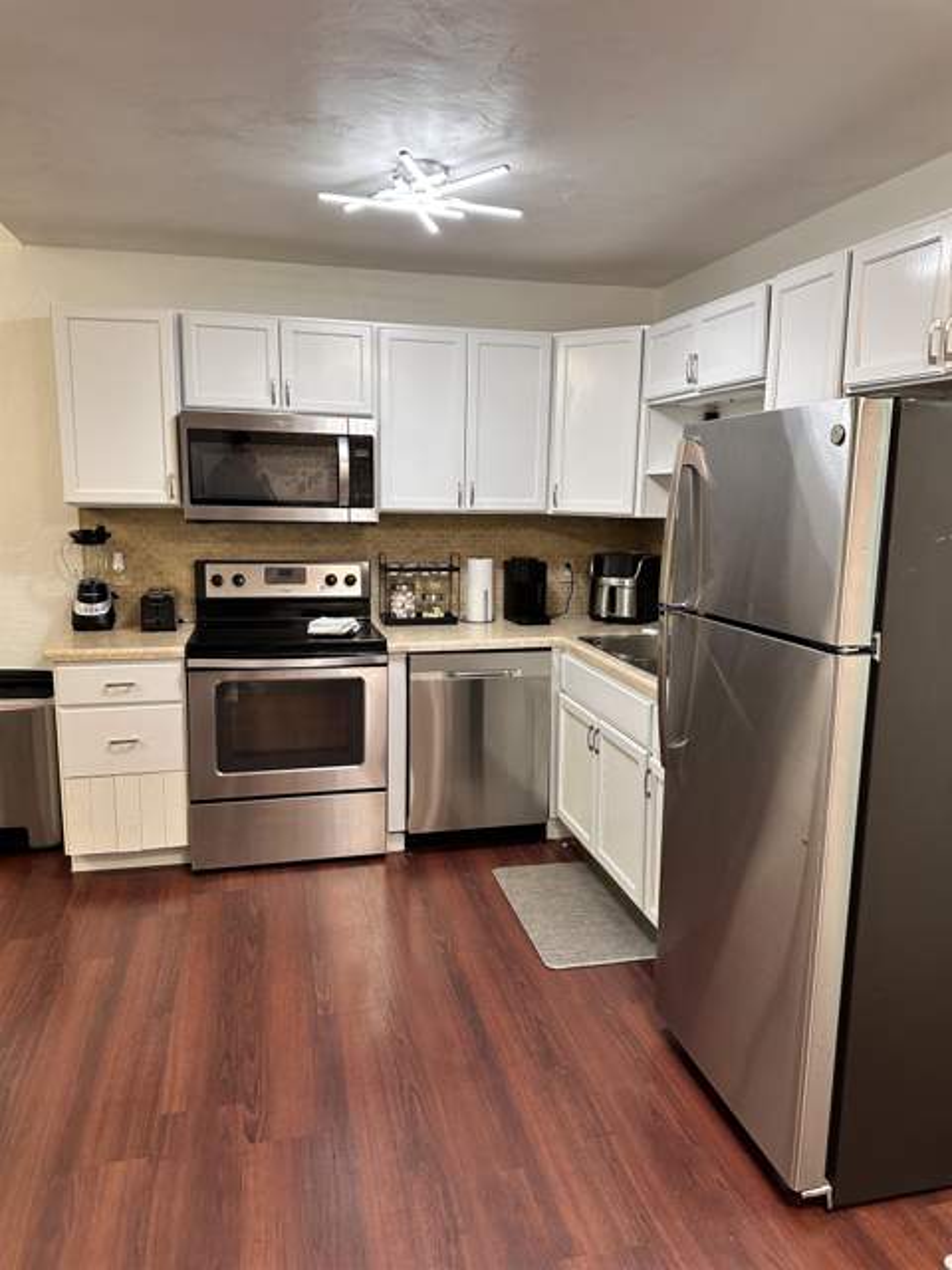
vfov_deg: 71.6
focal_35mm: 24
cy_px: 635
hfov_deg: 56.8
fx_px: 880
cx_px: 476
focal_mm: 6.86
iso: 250
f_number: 1.78
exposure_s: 1/67
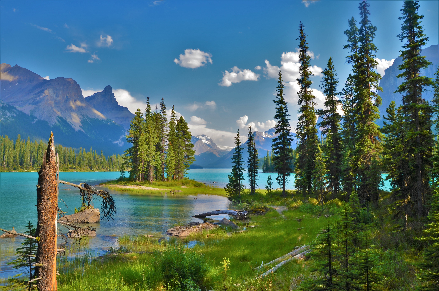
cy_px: 146
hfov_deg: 67.5
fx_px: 329
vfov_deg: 47.7
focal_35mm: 27
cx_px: 220
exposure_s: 1/125
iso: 180
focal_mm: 18
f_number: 11
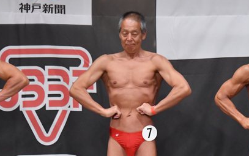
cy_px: 152
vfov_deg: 3.0
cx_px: 180
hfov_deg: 4.8
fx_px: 2961
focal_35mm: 436
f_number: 5.6
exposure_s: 1/400
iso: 5000
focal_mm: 150
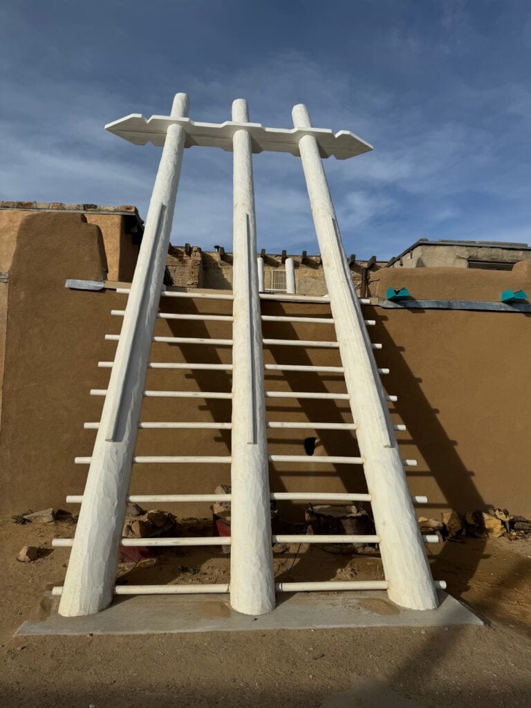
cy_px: 354
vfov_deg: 71.6
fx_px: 491
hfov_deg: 56.8
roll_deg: -1.6
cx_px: 266
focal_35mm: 24
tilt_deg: +3.8
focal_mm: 6.86
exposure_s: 1/7937
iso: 80
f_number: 1.78
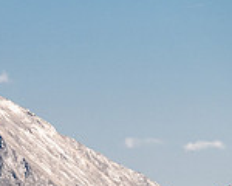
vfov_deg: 1.8
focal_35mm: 873
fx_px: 5994
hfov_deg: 2.2
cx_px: -206
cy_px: 295
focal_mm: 116
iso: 320
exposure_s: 1/250
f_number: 8
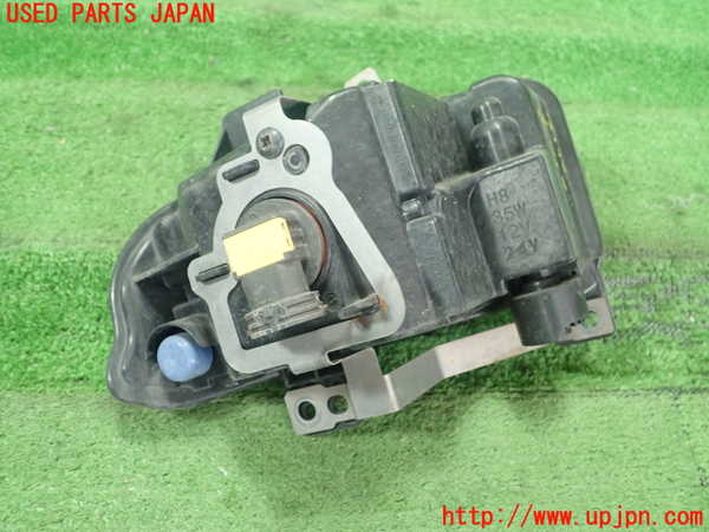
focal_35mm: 30
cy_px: 266
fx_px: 614
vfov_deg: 46.8
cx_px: 354
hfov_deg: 60.0
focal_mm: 5.5
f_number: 2.3
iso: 640
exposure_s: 1/125
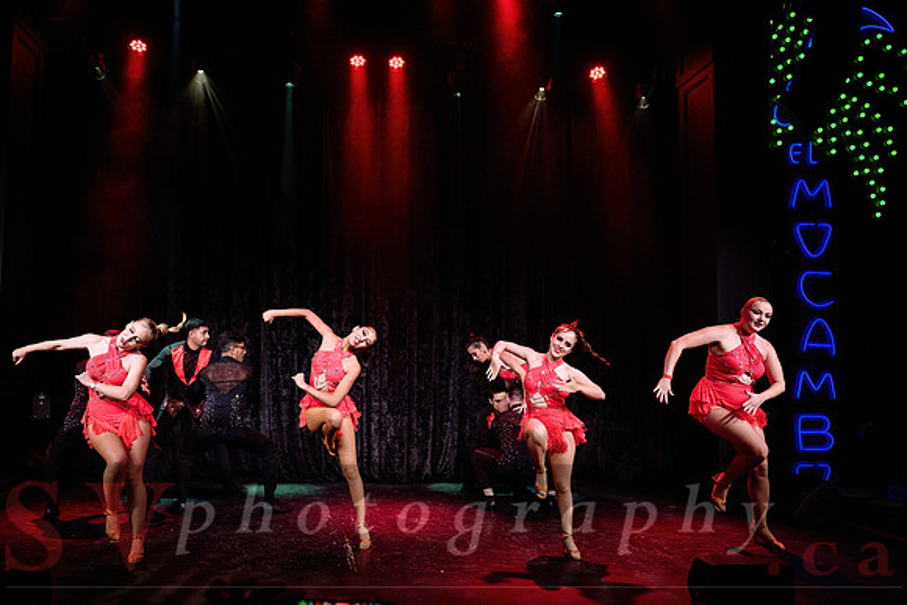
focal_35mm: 28
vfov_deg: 47.1
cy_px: 325
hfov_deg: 66.0
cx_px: 386
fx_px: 694
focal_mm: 24
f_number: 3.2
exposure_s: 1/400
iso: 1600
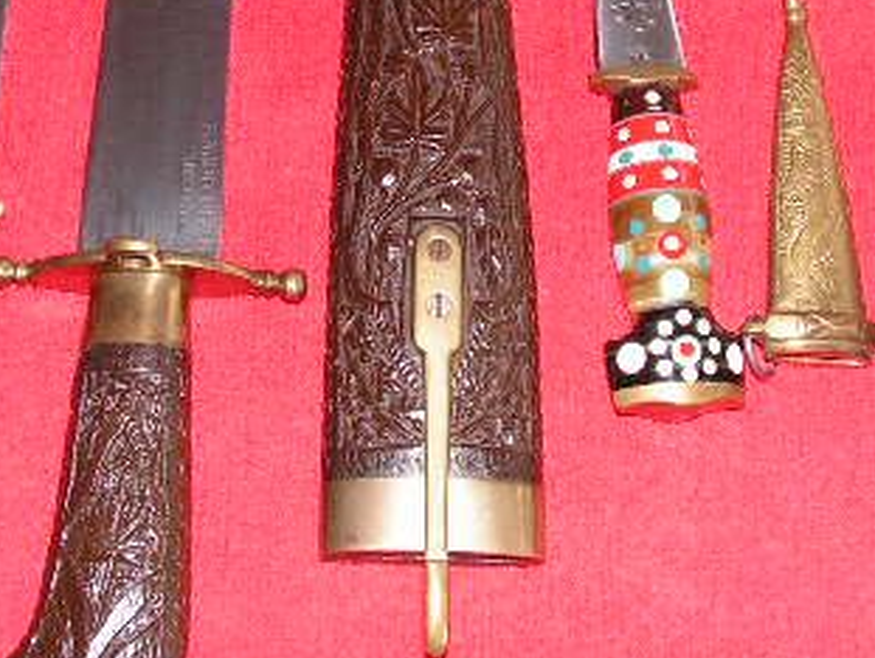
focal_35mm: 74
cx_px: 473
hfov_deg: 26.3
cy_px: 188
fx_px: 1873
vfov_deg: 19.8
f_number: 4.8
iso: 200
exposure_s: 1/40
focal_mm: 6
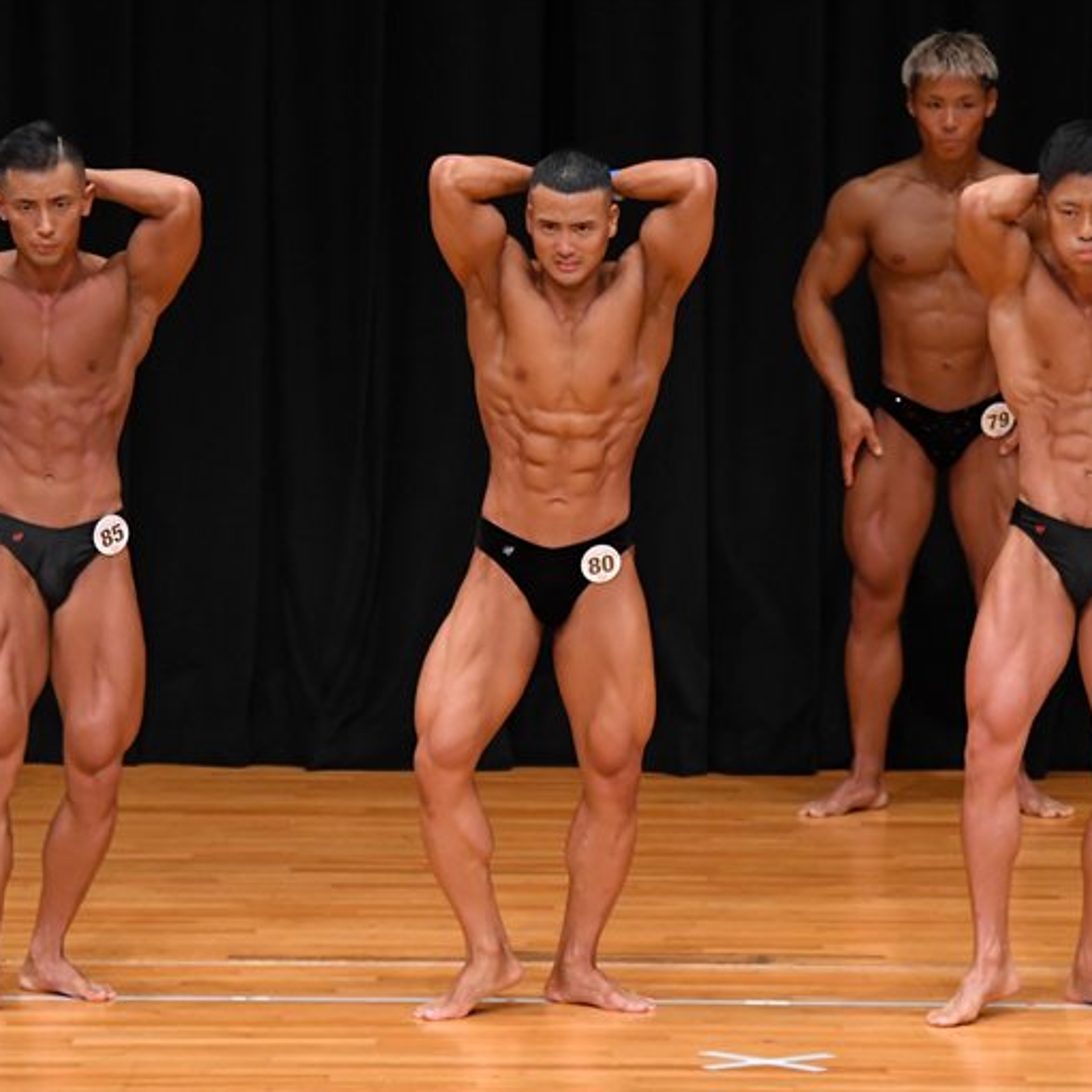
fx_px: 12420
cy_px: 549
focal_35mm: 348
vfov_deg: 5.0
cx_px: 578
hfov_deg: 5.0
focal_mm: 180
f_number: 5.6
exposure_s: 1/400
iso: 3200
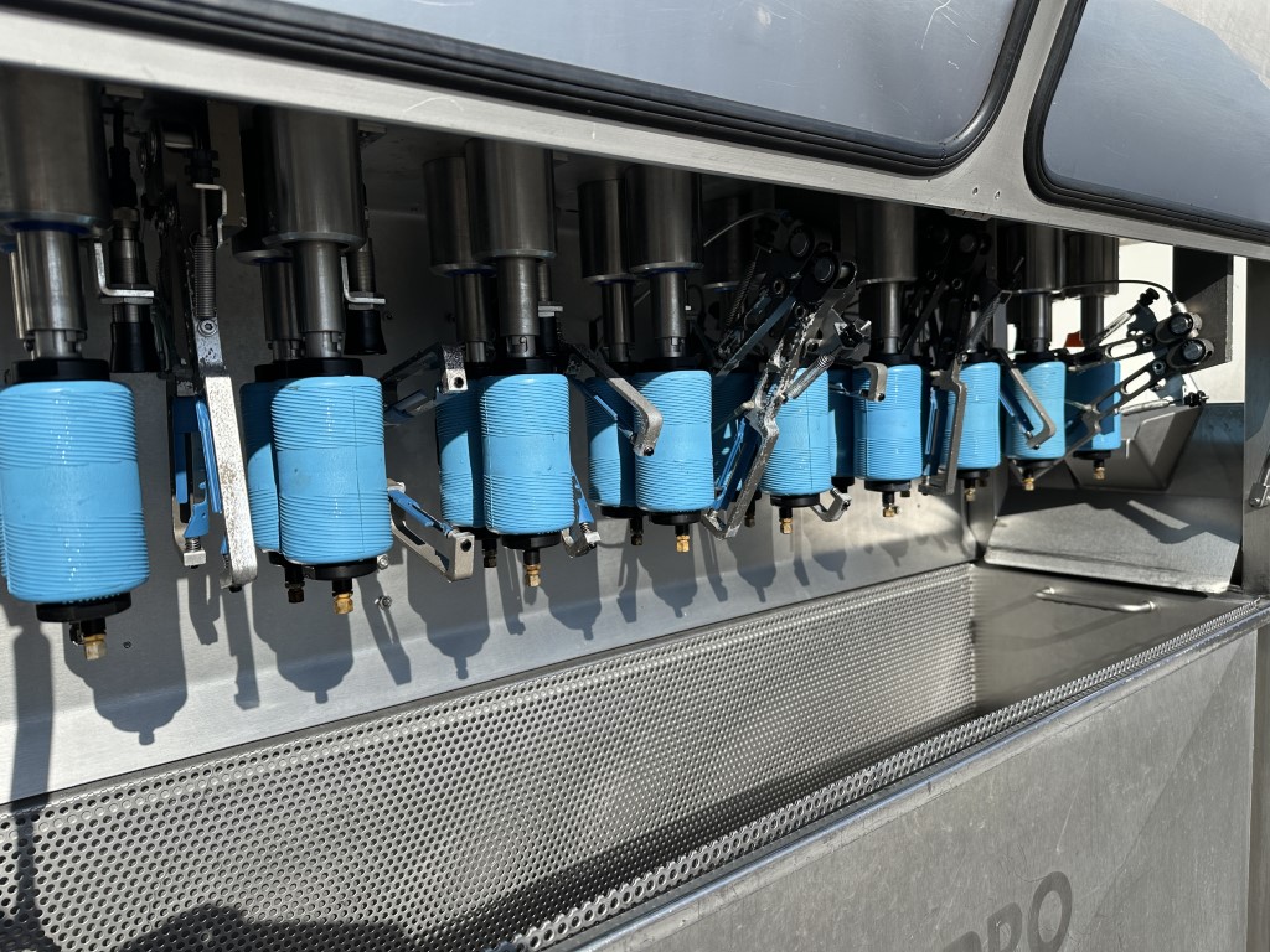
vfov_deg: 56.8
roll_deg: +1.6
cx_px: 635
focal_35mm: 24
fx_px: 881
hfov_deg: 71.6
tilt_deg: -7.9
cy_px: 476
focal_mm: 6.86
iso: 80
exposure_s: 1/3597
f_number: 1.78
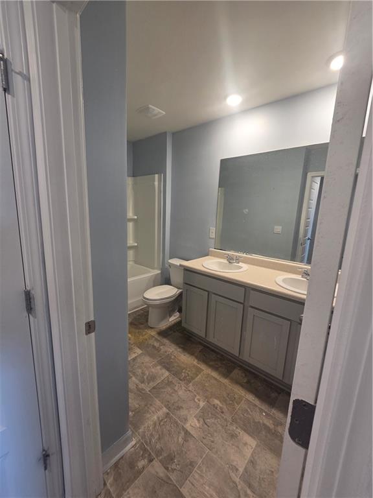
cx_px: 186
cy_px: 249
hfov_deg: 89.9
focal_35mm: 13
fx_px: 187
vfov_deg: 106.2
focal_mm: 2.2
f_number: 2.2
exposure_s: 1/60
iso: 160
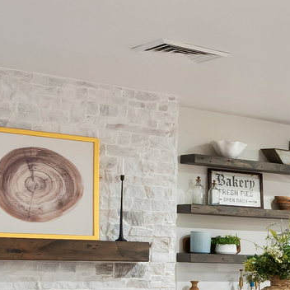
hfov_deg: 15.2
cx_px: 643
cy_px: 264
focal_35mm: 81
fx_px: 772
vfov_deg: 20.8
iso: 160
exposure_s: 1
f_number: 9
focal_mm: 11
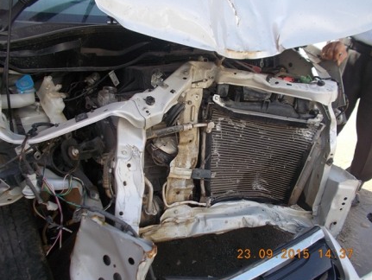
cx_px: 180
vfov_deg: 51.4
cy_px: 143
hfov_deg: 65.3
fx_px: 290
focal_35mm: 27
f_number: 3.2
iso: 80
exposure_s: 1/125
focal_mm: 4.6
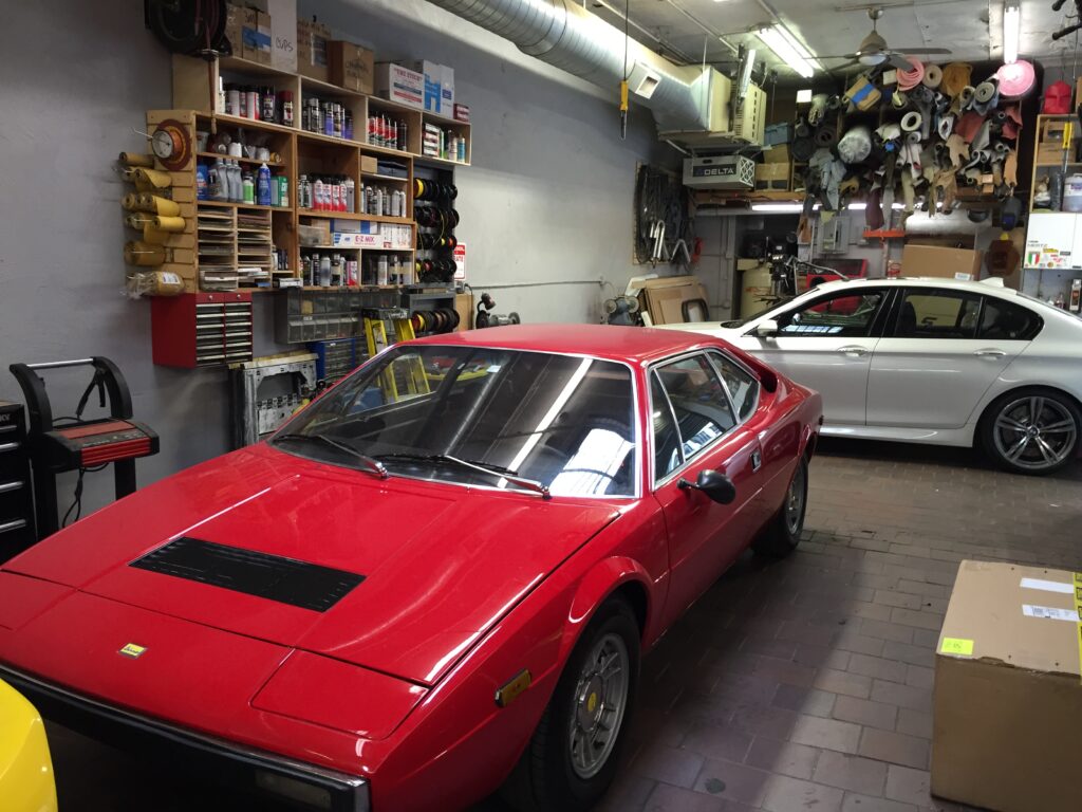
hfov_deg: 61.7
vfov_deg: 48.2
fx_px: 906
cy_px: 406
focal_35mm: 29
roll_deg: -1.1
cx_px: 541
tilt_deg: -7.9
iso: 100
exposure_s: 1/30
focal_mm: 4.15
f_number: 2.2
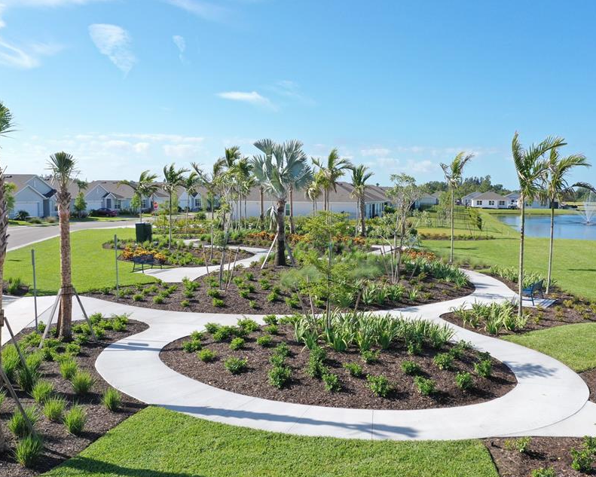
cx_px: 346
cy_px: 244
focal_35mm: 34
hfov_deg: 52.6
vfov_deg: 43.4
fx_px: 600
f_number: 5.6
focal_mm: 10.26
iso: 100
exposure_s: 1/320
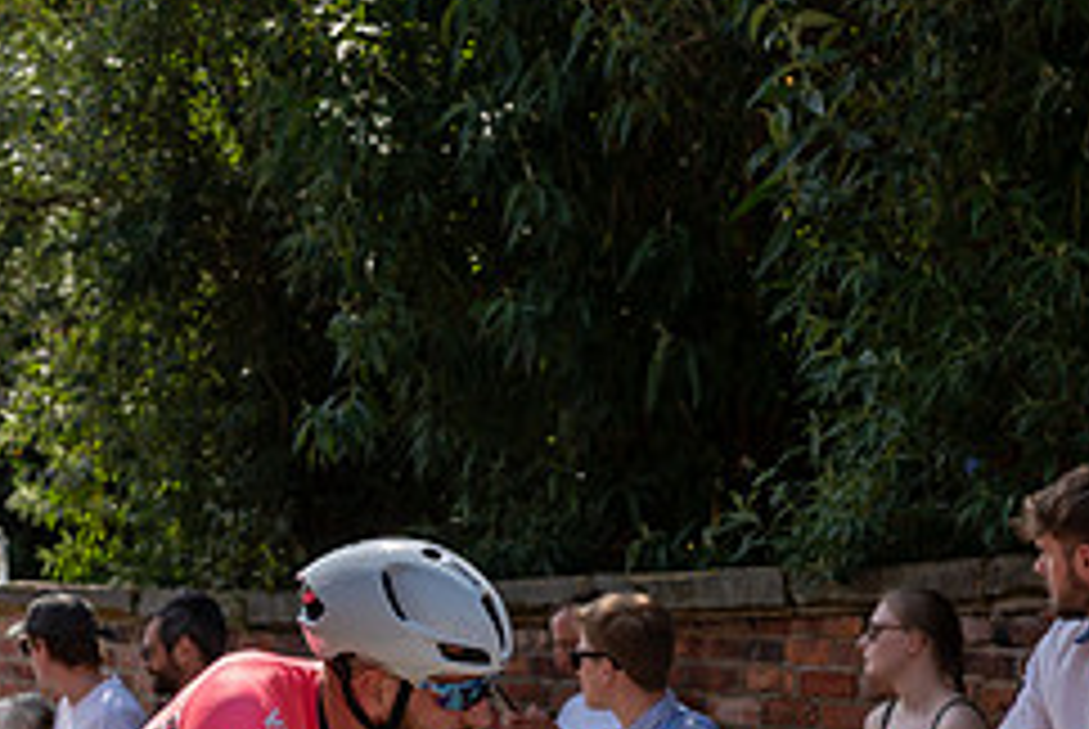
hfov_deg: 14.0
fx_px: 4422
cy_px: 623
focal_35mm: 146
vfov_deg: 9.4
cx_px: 297
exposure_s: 1/1600
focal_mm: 61
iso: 160
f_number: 4
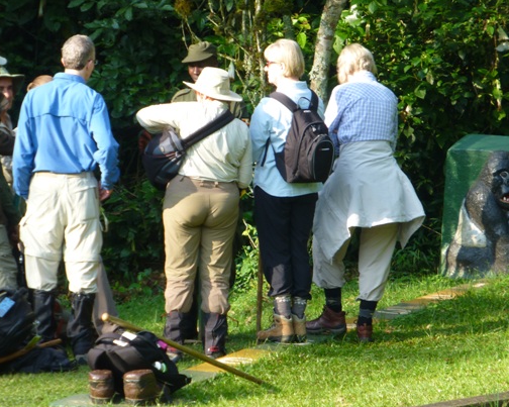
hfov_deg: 8.3
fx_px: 3494
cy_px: 208
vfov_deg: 6.7
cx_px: 259
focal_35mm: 232
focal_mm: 33.3
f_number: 5.5
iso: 125
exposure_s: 1/80
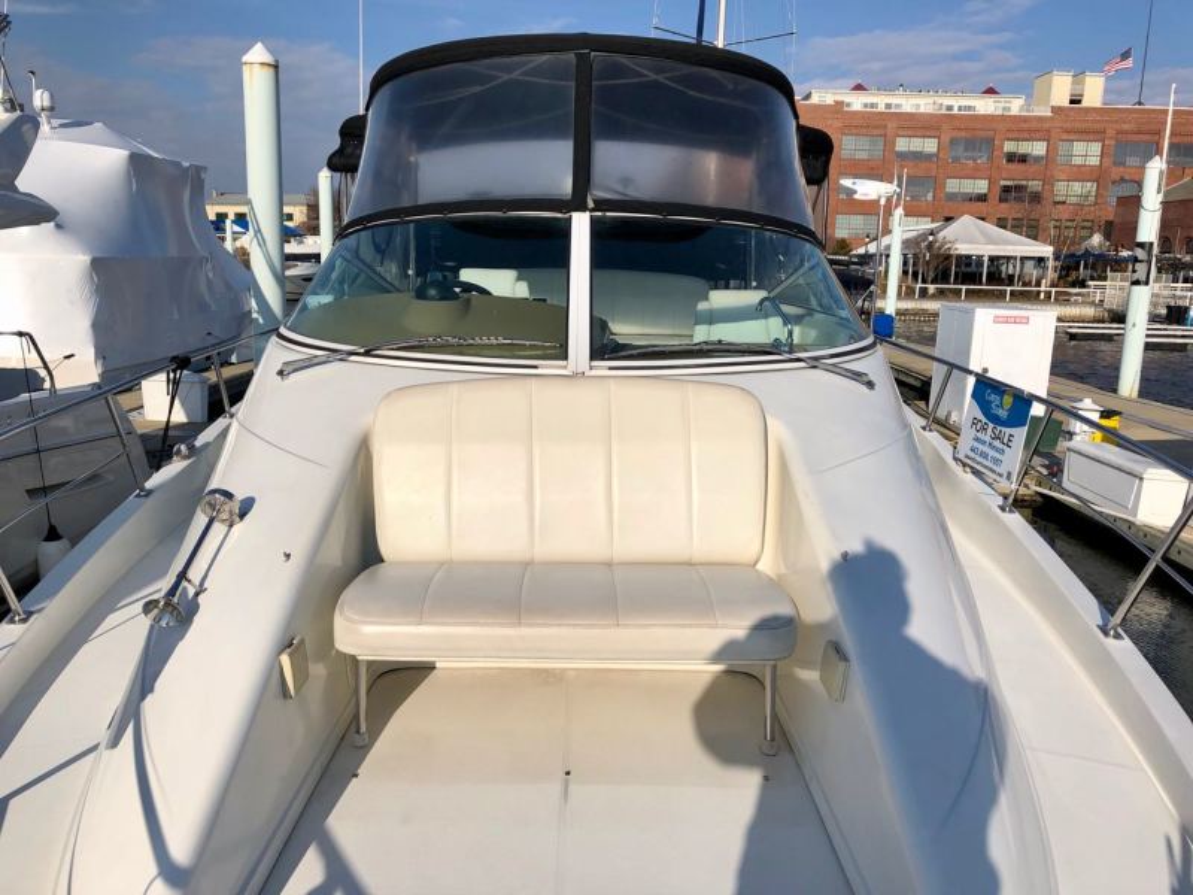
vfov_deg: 49.7
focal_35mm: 28
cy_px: 448
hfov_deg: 63.4
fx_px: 965
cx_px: 596
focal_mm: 3.99
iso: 25
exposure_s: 1/6024
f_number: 1.8
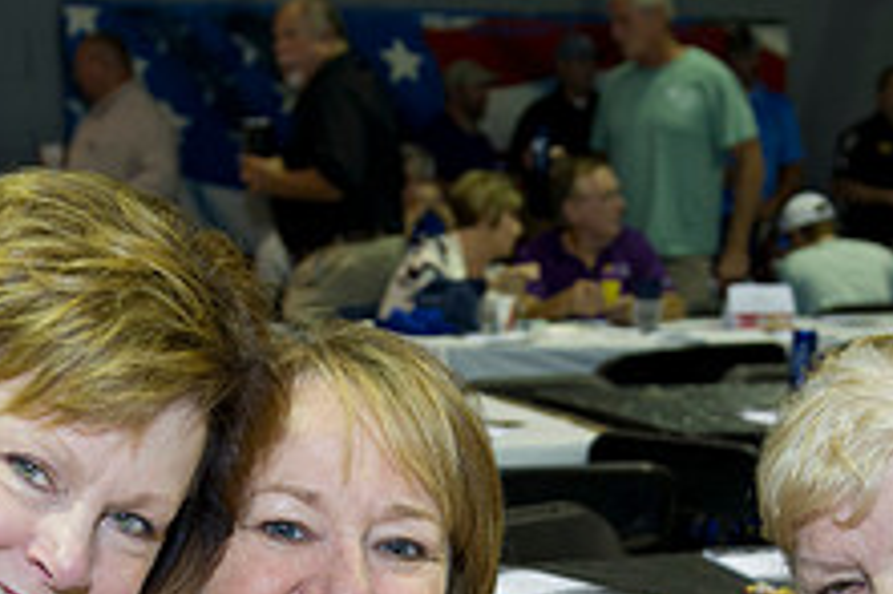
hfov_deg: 22.2
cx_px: 485
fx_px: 2280
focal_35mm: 92
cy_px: 744
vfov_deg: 14.3
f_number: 5
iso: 1250
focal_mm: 35
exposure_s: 1/60
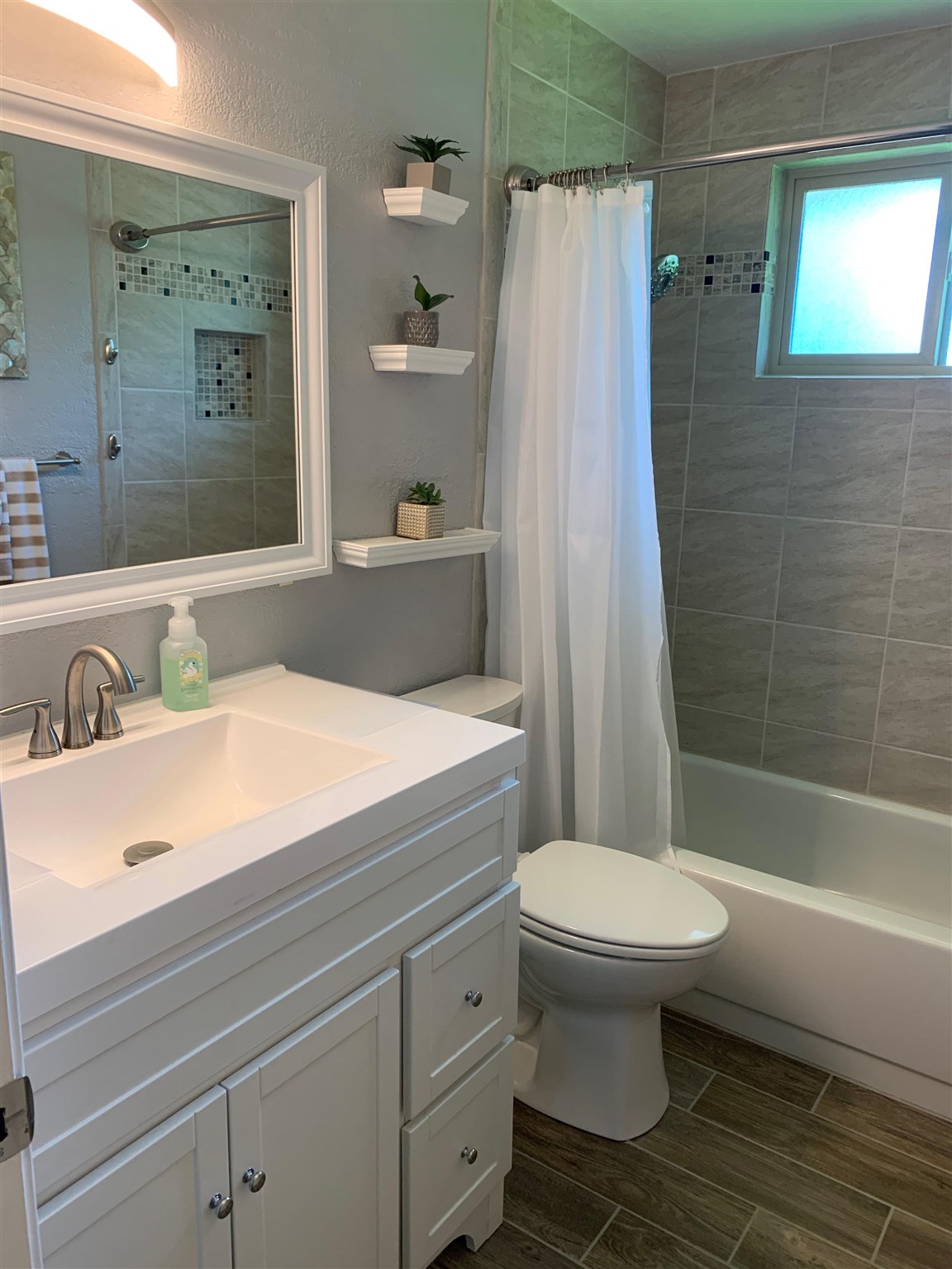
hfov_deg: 53.1
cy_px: 634
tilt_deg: -11.5
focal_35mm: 26
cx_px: 476
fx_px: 953
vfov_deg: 67.3
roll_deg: -1.8
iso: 100
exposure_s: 1/67
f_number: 1.8
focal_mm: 4.25
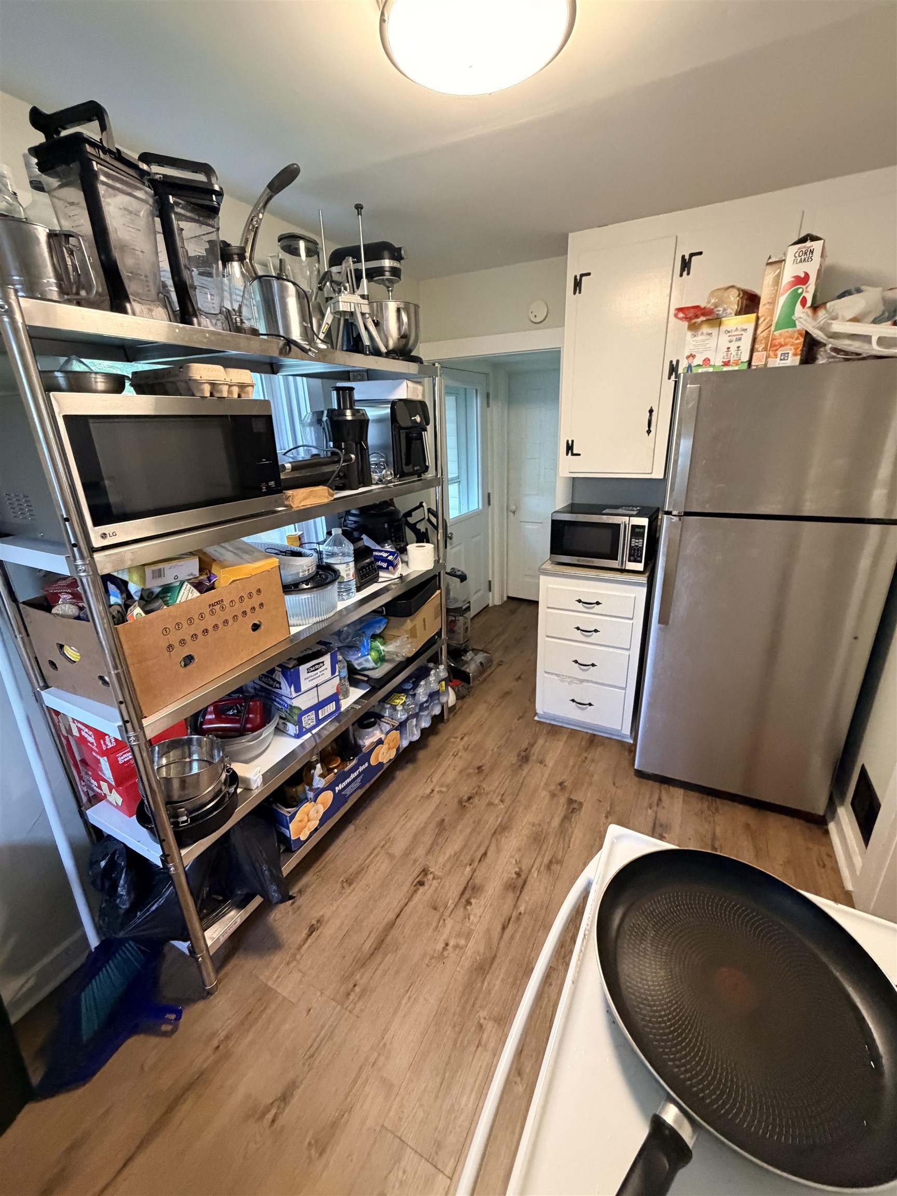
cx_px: 448
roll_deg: +2.8
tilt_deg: -19.5
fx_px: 484
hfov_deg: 85.7
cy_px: 598
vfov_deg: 102.1
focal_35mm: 14
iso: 500
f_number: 2.2
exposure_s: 1/60
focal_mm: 2.22
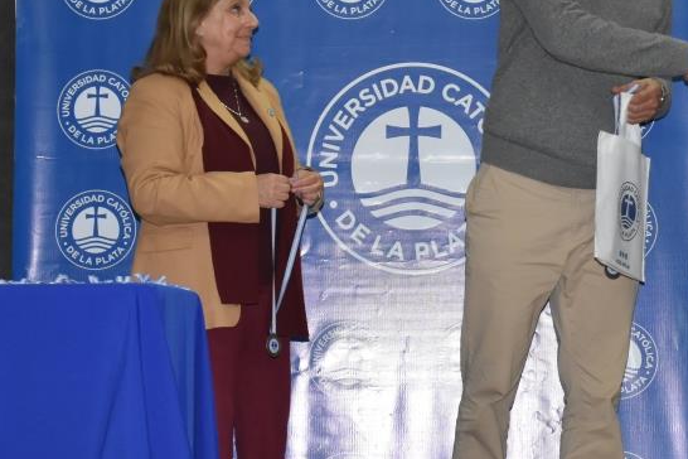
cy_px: 136
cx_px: 601
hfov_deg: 15.0
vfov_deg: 10.1
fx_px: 2580
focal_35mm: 135
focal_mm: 48
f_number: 8
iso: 1600
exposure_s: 1/60
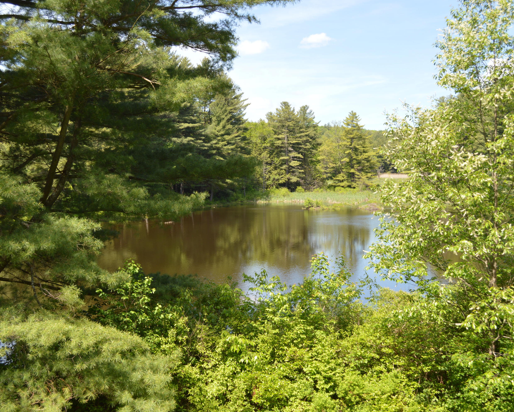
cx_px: 261
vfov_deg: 36.5
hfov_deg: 44.8
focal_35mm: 41
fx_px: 624
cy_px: 208
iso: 100
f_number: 5.6
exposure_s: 1/200
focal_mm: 24
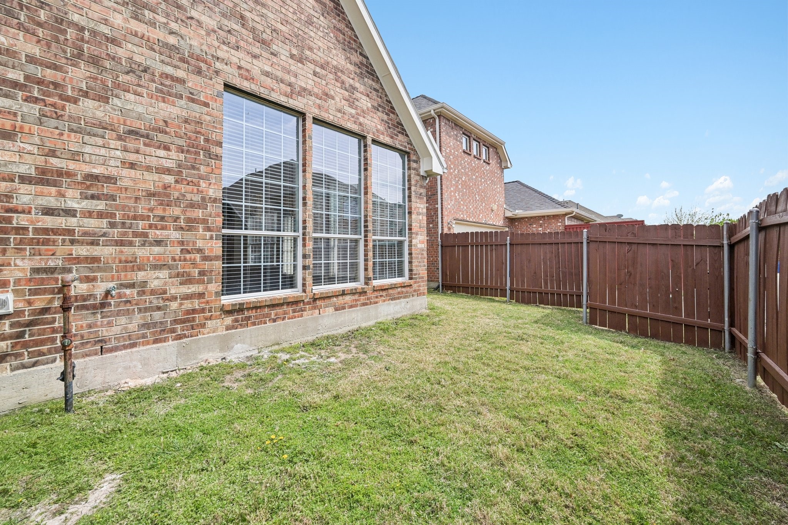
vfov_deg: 81.2
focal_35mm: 14
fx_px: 306
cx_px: 394
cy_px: 262
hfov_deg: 104.3
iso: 400
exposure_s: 1/800
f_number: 8
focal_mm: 14
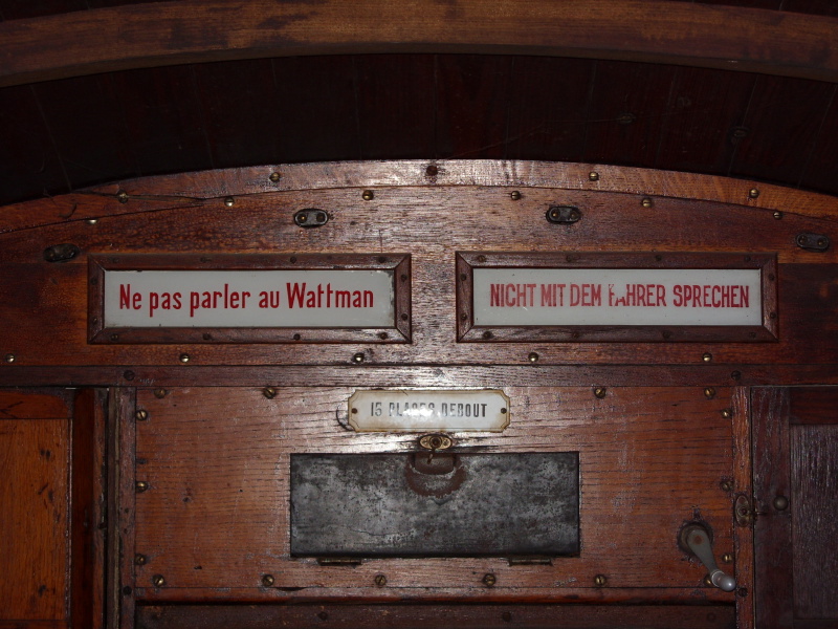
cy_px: 314
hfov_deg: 23.6
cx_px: 419
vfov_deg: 17.8
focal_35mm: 83
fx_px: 2009
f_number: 3.3
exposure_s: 1/148
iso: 50
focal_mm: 13.8
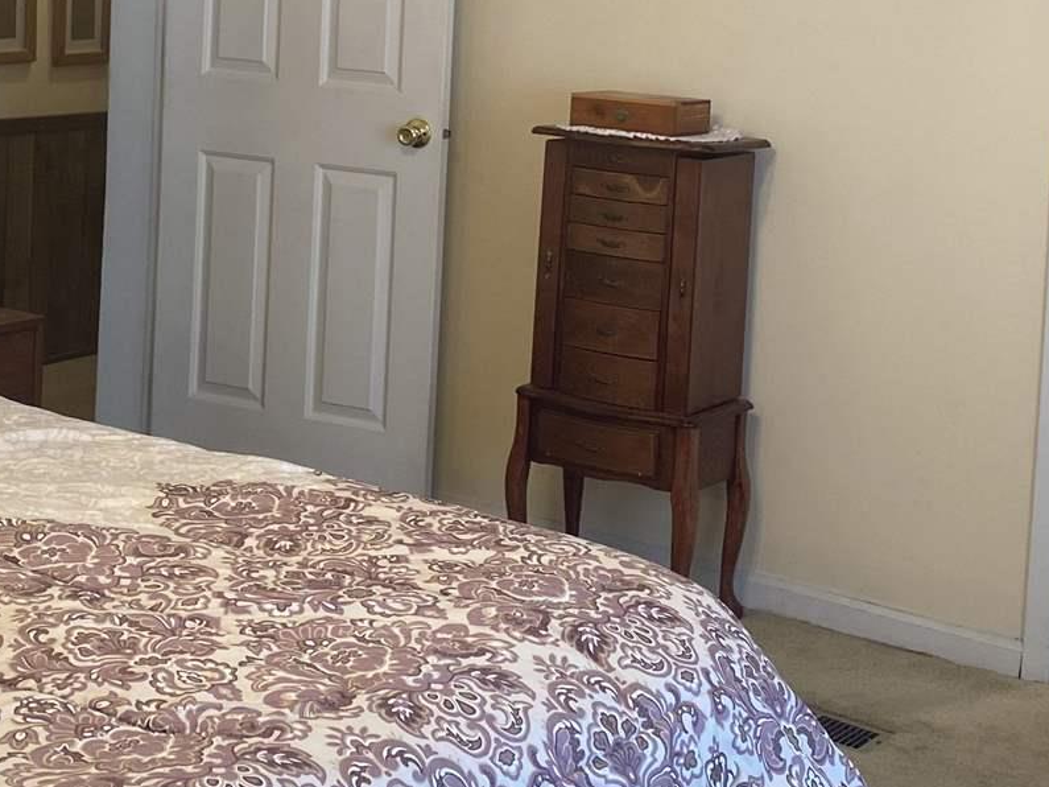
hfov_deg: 29.0
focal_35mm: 67
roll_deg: -2.6
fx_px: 2030
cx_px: 512
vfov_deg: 21.6
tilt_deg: -5.4
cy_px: 120
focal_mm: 4.25
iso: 64
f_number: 1.8
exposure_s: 1/60
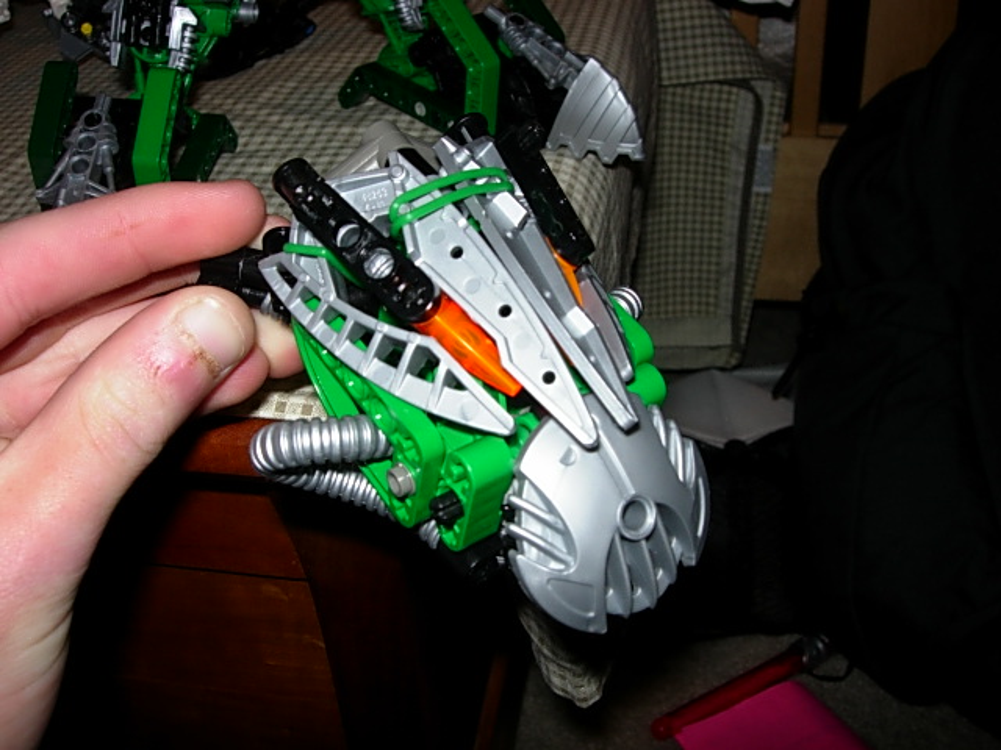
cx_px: 500
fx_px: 1099
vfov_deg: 37.7
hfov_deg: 49.0
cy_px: 375
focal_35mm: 38
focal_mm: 7.8
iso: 79
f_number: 4.8
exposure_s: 1/64
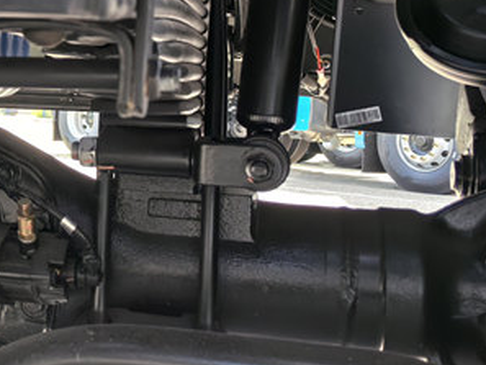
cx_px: -61
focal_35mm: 78
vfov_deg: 18.8
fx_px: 1096
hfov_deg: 23.4
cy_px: 87
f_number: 2
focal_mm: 5.75
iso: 50
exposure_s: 1/368
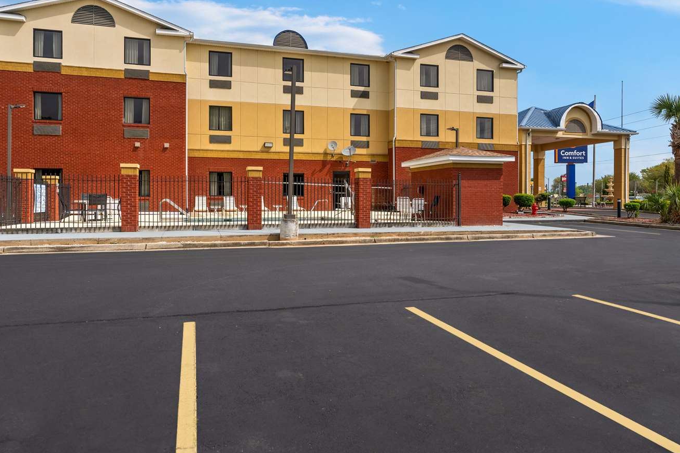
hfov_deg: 72.5
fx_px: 464
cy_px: 200
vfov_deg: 51.9
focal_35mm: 25
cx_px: 336
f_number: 8
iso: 320
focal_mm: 21.5
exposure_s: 1/1000
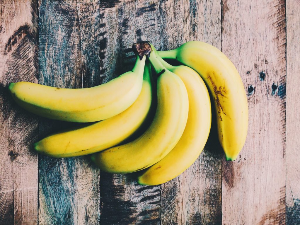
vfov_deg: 48.2
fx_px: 251
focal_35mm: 29
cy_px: 112
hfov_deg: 61.7
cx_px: 150
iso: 32
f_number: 2.2
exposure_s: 1/135
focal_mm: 4.15
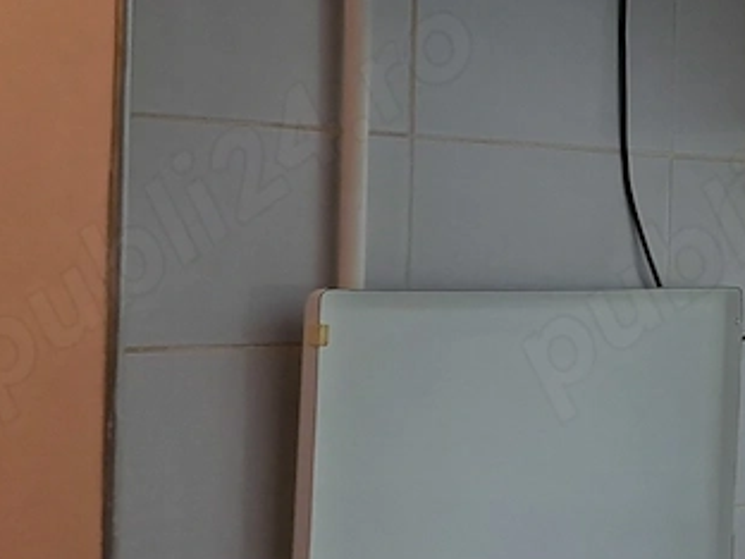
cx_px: 1053
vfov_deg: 19.1
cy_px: 244
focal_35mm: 77
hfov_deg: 21.9
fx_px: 1657
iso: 64
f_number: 1.8
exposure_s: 1/50
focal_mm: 5.23
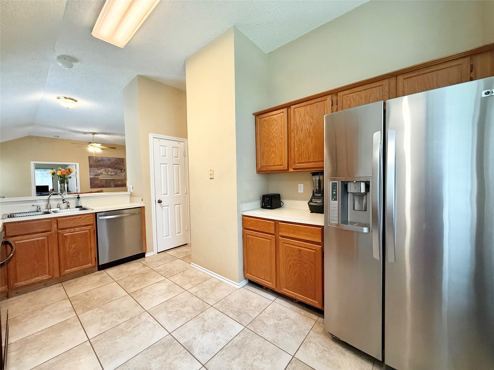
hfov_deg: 102.1
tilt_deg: -1.0
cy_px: 185
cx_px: 247
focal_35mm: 14
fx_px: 200
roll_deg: +1.2
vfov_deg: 85.7
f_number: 2.2
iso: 250
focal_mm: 2.22
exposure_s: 1/120
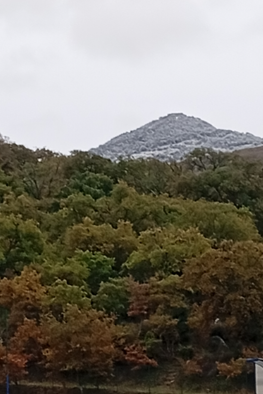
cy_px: 197
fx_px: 1896
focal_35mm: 173
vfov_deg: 11.9
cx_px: 121
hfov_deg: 7.9
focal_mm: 3.98
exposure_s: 1/50
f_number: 1.8
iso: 60
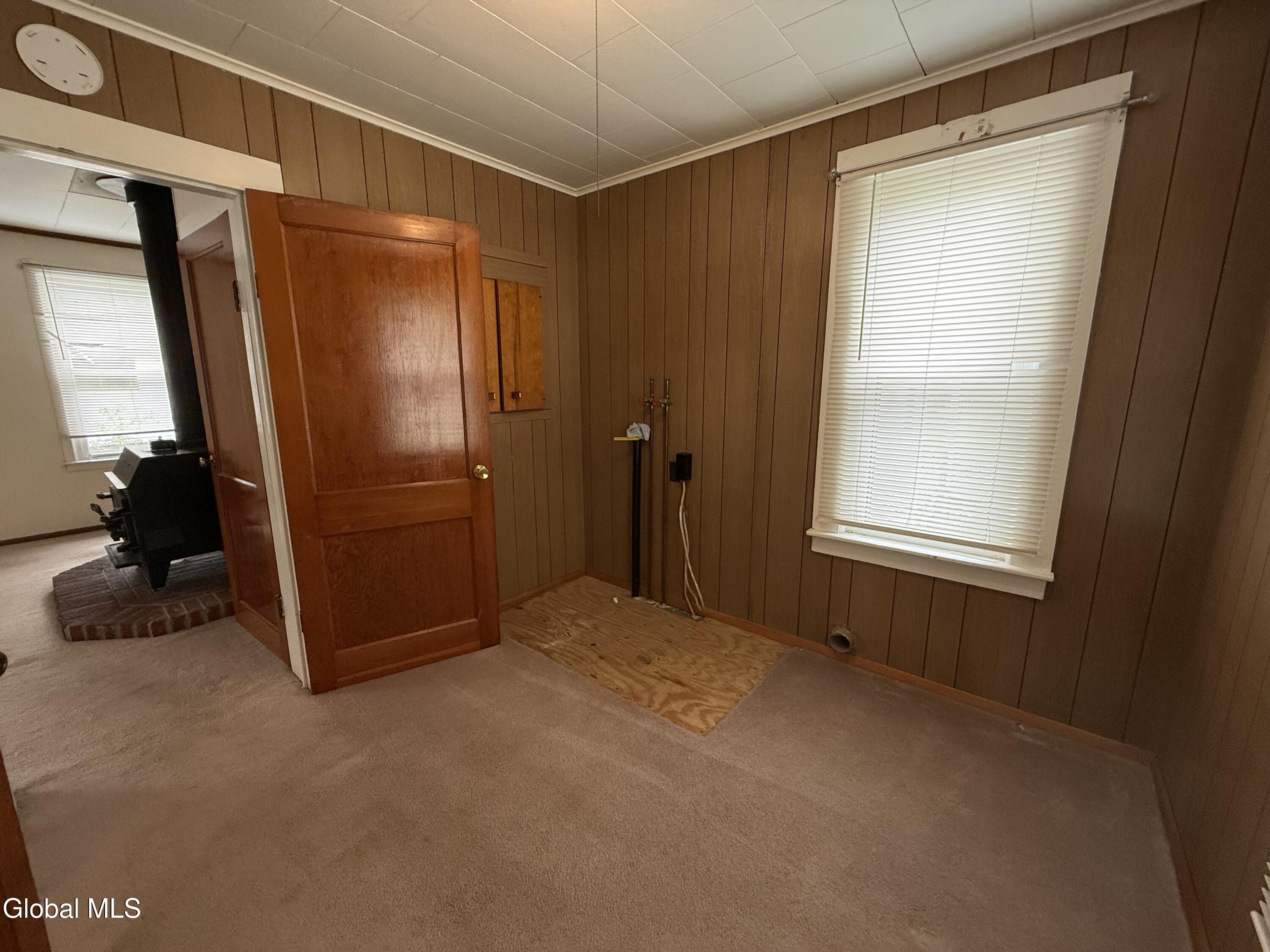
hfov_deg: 102.1
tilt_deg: -10.9
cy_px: 476
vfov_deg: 85.7
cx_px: 635
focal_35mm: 14
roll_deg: +0.2
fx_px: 514
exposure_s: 1/120
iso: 200
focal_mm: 2.22
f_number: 2.2
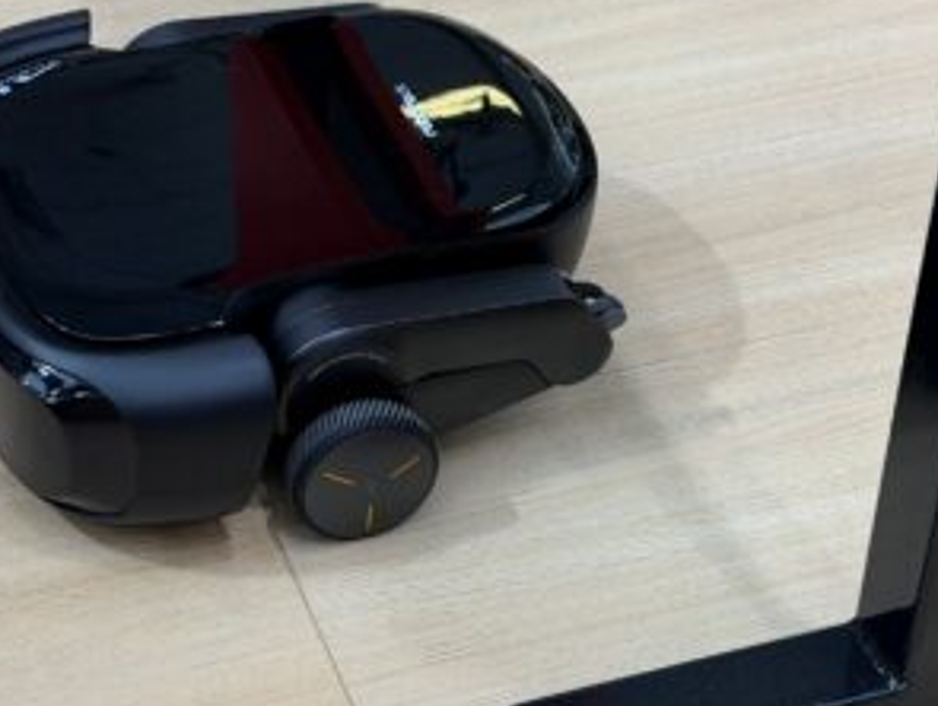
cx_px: 445
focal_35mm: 91
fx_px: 2469
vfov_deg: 16.3
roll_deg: +1.2
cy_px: 315
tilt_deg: -40.0
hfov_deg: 21.5
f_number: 1.78
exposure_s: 1/120
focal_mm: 6.76
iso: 50
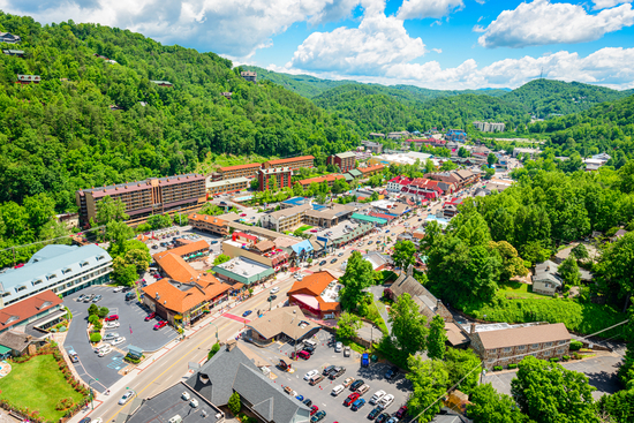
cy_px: 212
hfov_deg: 73.7
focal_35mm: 24
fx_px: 423
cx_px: 317
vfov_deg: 53.2
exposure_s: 1/80
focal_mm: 24
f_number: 6.3
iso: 100
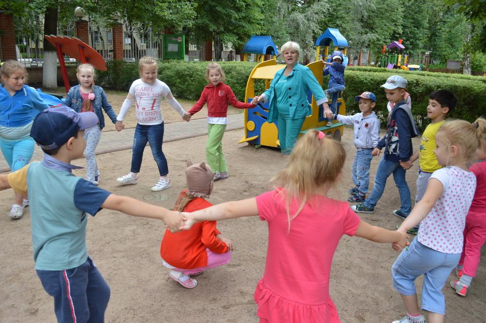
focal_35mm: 30
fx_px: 405
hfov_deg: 62.0
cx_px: 243
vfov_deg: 43.5
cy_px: 162
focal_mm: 20
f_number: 5.6
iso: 140
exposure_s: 1/125
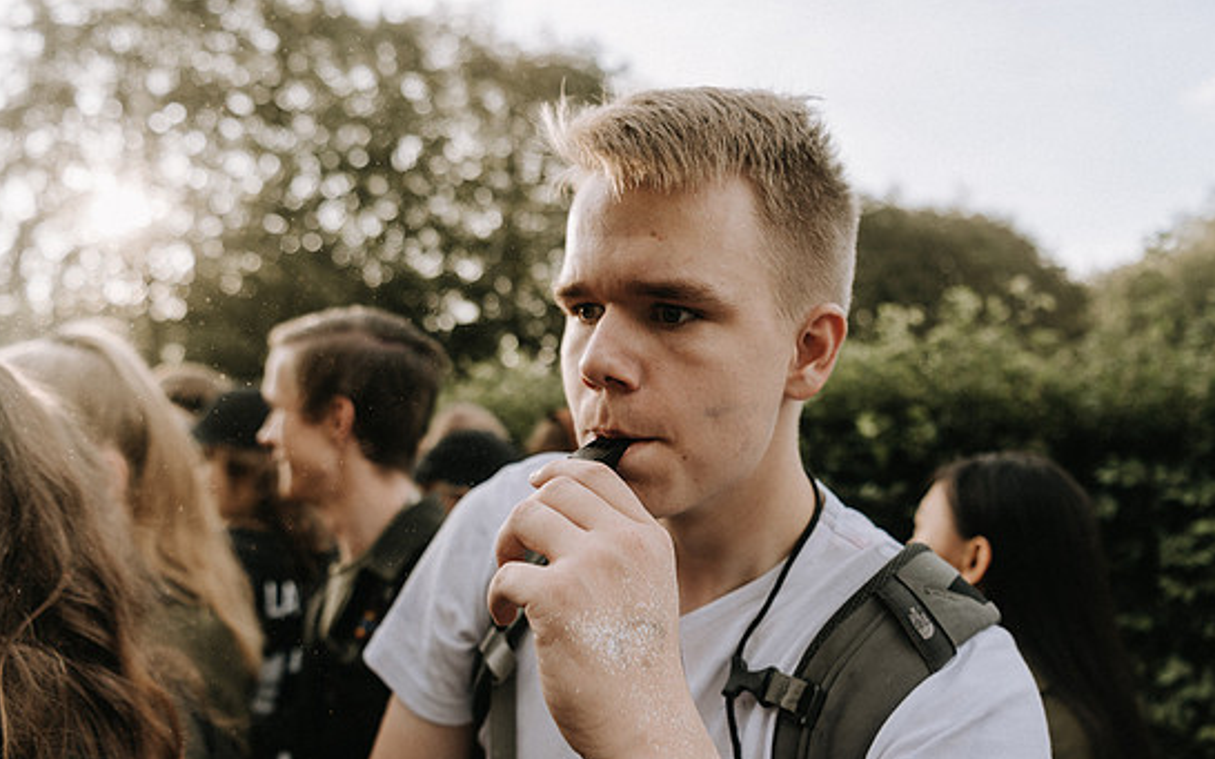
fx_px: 861
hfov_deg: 70.4
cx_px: 601
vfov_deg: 47.5
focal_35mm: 26
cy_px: 428
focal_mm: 24
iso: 100
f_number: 2.8
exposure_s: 1/500
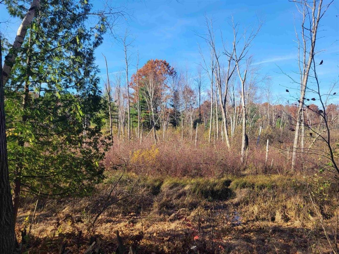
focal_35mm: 26
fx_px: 255
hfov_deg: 67.3
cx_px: 170
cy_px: 127
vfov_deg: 53.1
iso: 40
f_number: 1.8
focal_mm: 5.4
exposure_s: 1/1008
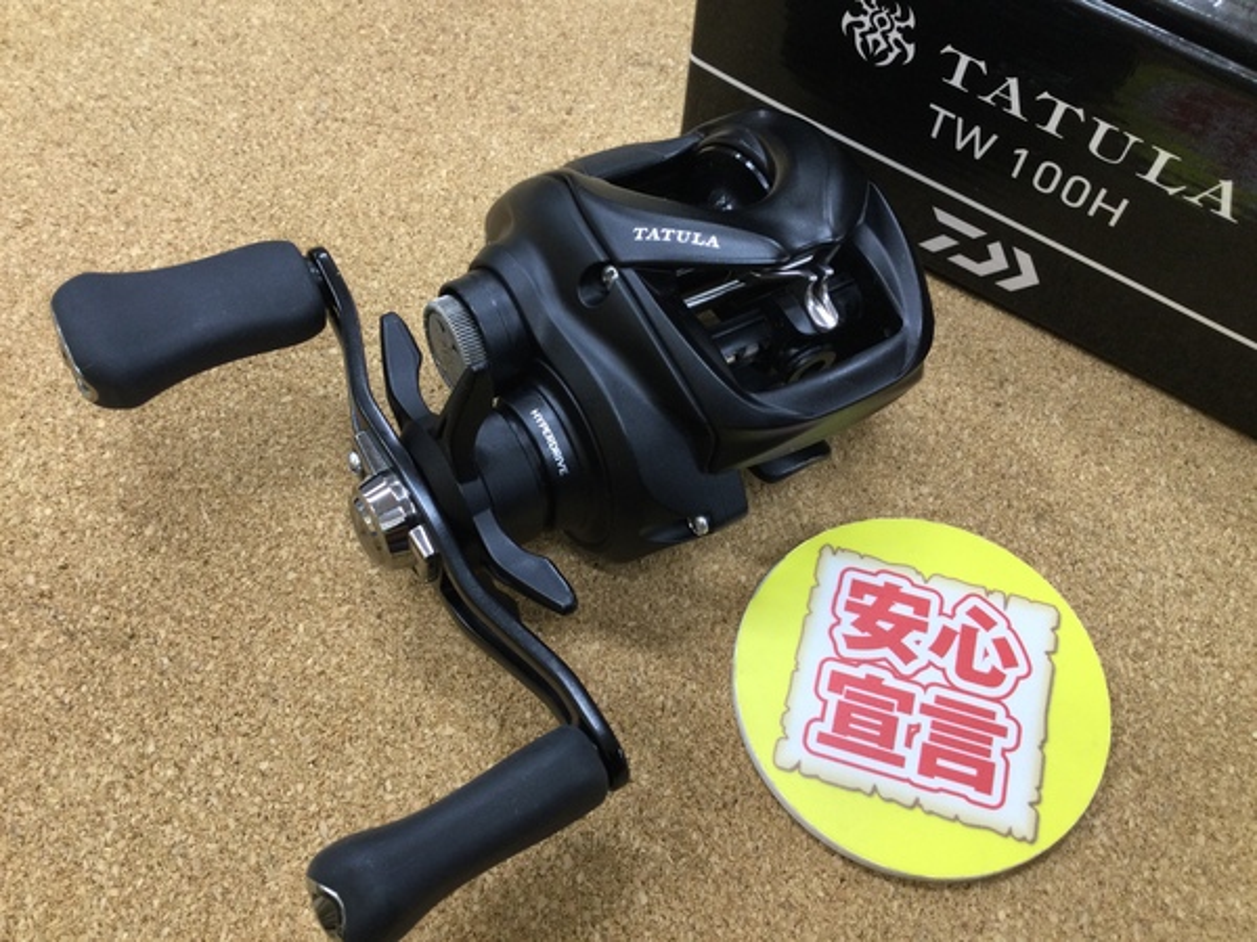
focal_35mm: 31
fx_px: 1126
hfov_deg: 58.4
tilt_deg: -61.4
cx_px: 628
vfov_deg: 45.4
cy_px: 471
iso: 50
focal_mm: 3.3
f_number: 2.4
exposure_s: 1/30
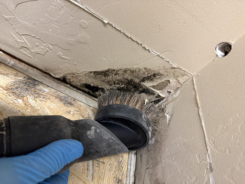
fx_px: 170
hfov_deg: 71.6
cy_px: 92
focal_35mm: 24
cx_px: 122
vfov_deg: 56.8
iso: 320
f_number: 1.78
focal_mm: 6.76
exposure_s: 1/60
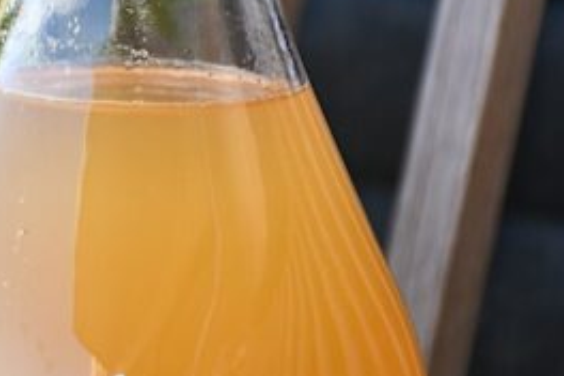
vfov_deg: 4.5
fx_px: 4778
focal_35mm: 305
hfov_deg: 6.7
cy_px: -88
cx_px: -130
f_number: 5.3
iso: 200
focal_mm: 75
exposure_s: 1/125
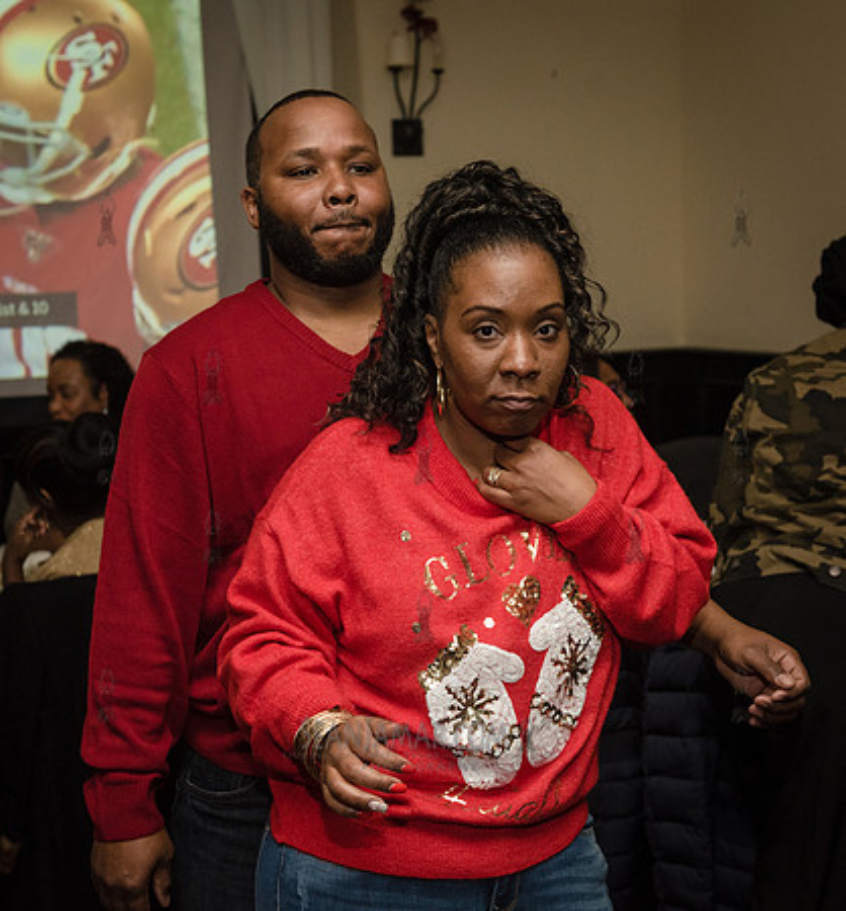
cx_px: 443
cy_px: 456
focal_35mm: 59
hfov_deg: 27.8
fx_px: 1707
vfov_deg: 29.9
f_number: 4.5
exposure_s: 1/250
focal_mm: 45
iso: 2000
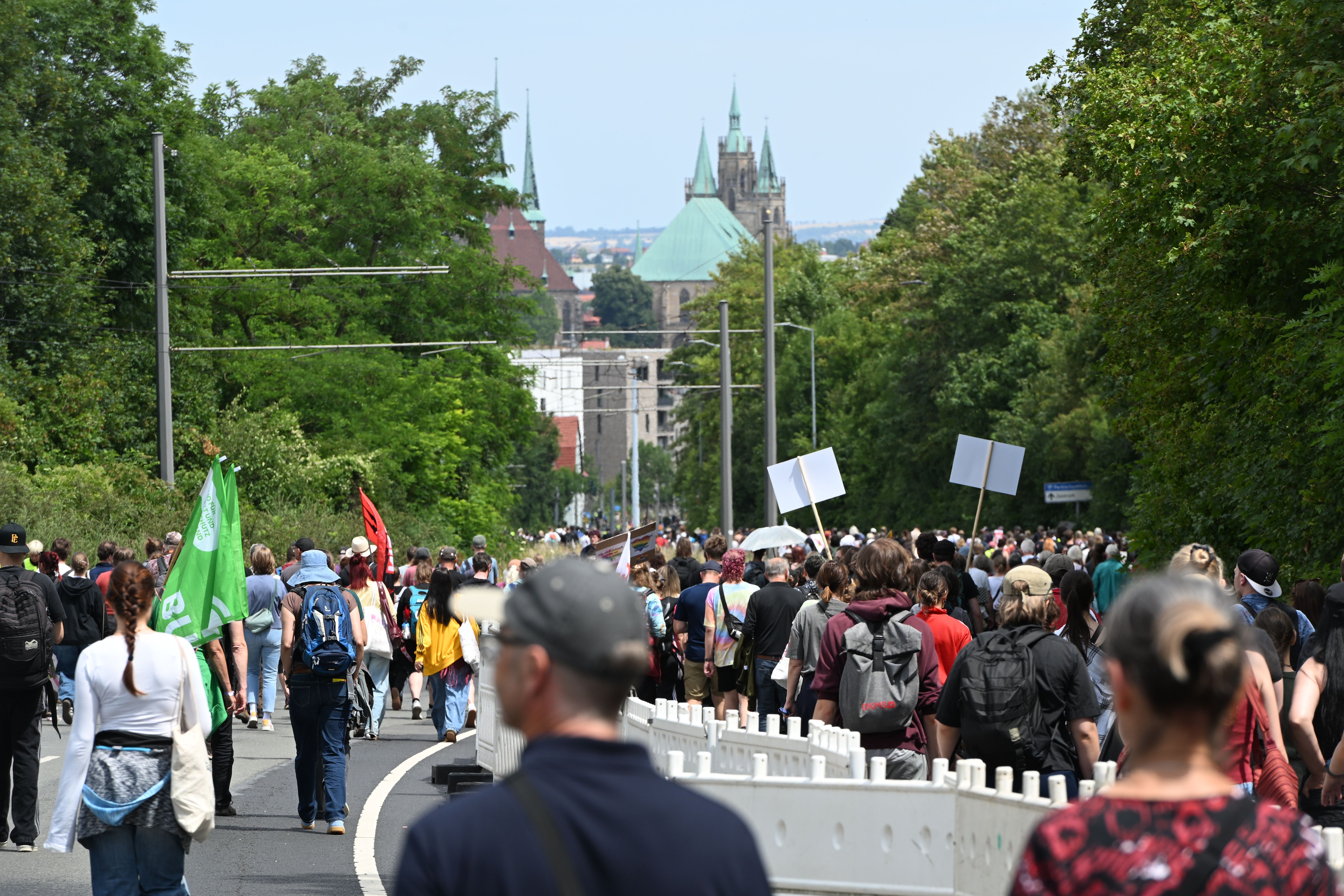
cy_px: 448
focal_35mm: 200
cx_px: 672
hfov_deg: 10.3
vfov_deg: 6.9
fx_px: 7466
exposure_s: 1/320
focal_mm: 200
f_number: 9
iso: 200
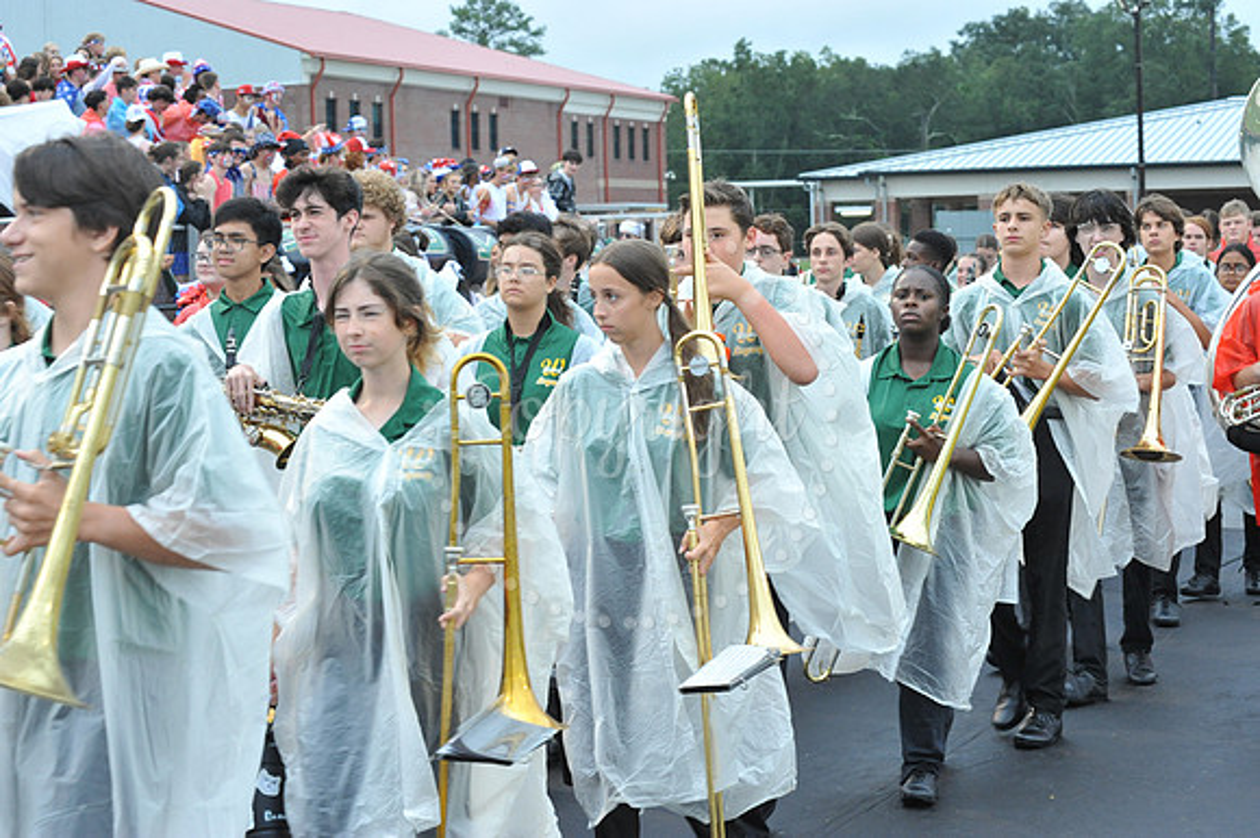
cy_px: 419
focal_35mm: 80
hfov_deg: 25.4
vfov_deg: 17.0
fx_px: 2798
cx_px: 630
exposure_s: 1/80
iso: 2500
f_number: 9
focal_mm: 80
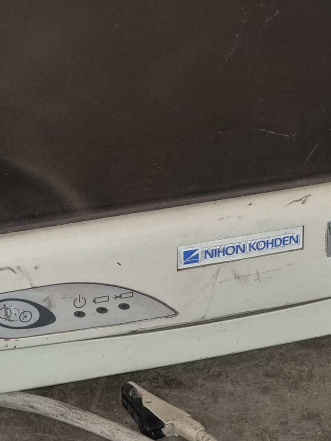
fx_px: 2116
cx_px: 258
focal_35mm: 166
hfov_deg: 8.9
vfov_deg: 11.7
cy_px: -26
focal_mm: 9
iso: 129
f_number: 2.4
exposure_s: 1/30
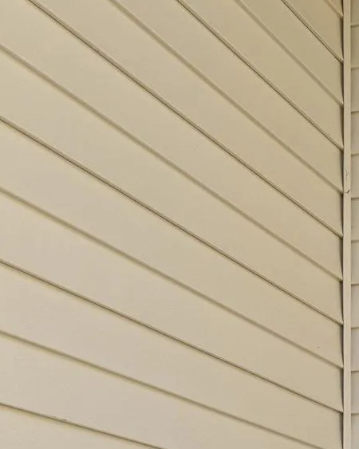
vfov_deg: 19.8
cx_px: 542
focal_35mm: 86
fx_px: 1144
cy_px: 631
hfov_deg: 16.3
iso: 200
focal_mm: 16.8
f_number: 5
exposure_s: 1/160
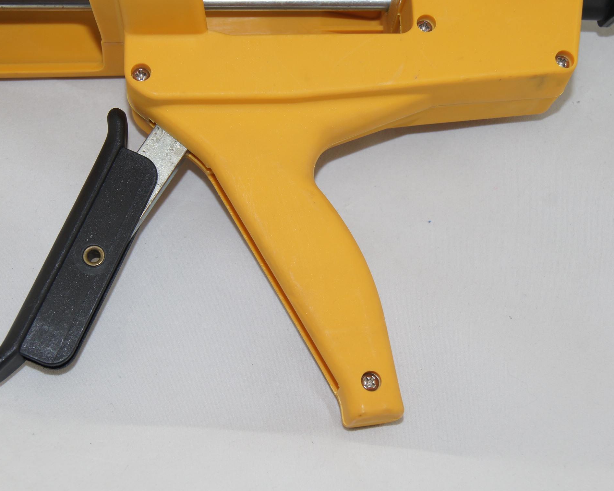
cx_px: 300
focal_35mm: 68
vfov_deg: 22.5
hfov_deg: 27.9
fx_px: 1236
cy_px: 246
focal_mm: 40
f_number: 8
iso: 200
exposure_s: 1/160
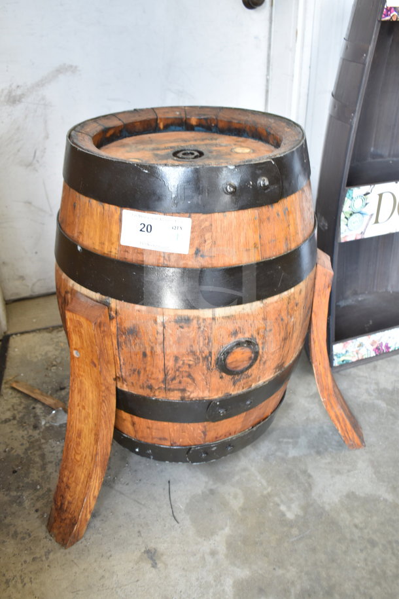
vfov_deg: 59.5
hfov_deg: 41.7
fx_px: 524
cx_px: 200
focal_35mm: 32
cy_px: 300
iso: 500
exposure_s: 1/30
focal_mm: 21
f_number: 3.8
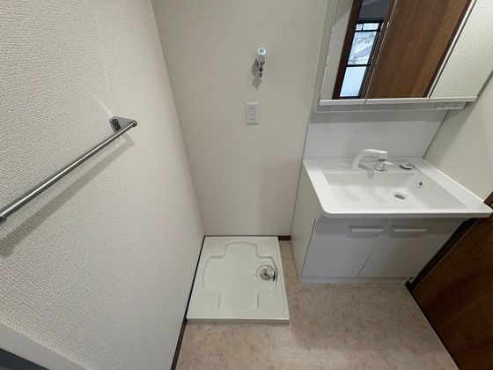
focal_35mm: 14
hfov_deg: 102.1
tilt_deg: -35.4
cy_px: 185
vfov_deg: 85.7
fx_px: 199
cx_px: 246
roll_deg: +3.6
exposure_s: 1/60
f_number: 2.2
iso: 125
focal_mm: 2.22
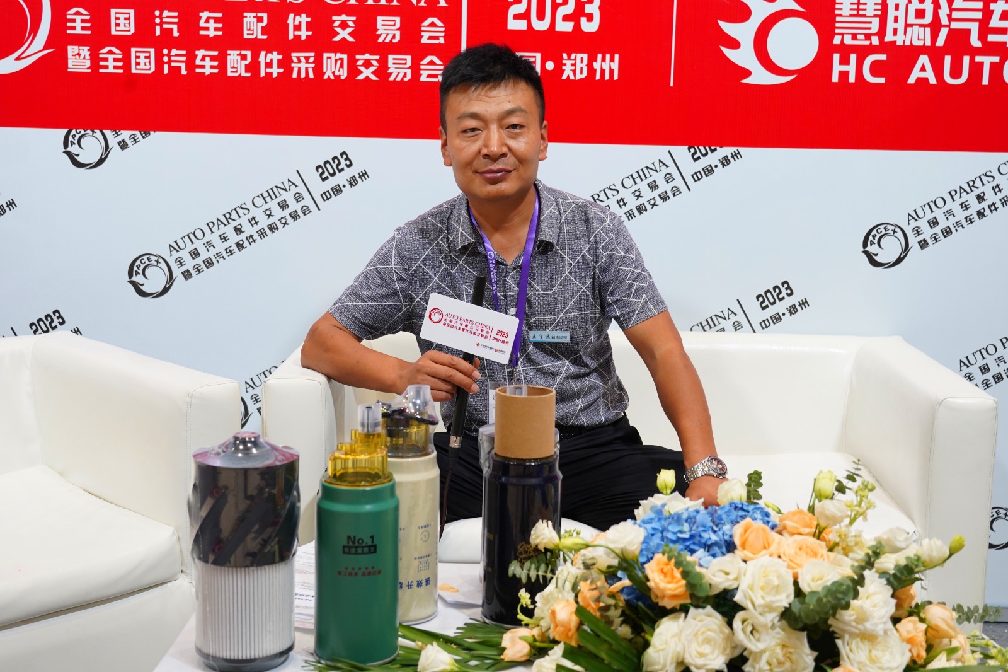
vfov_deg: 28.6
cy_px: 336
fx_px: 1316
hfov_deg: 41.9
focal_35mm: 47
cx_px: 504
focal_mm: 47
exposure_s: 1/50
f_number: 5.6
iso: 640
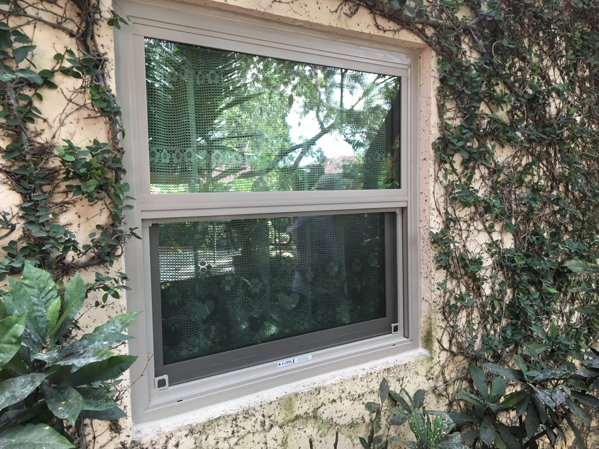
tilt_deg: -2.9
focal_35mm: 29
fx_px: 502
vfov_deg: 48.2
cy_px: 224
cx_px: 300
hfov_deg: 61.7
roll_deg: +1.3
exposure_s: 1/30
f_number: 2.2
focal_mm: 4.15
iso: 32
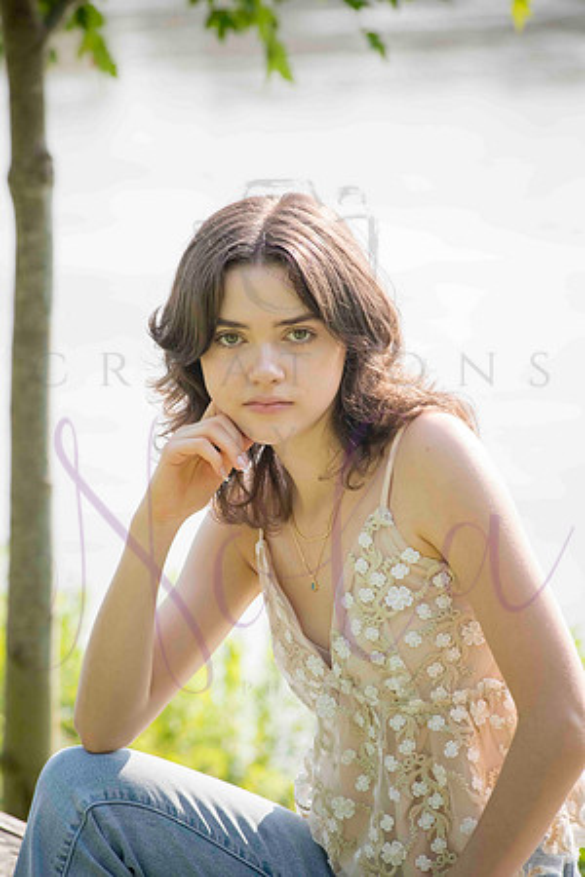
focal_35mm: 170
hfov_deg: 8.1
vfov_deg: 12.1
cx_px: 292
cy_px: 438
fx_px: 4143
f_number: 8
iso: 400
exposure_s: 1/320
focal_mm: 170
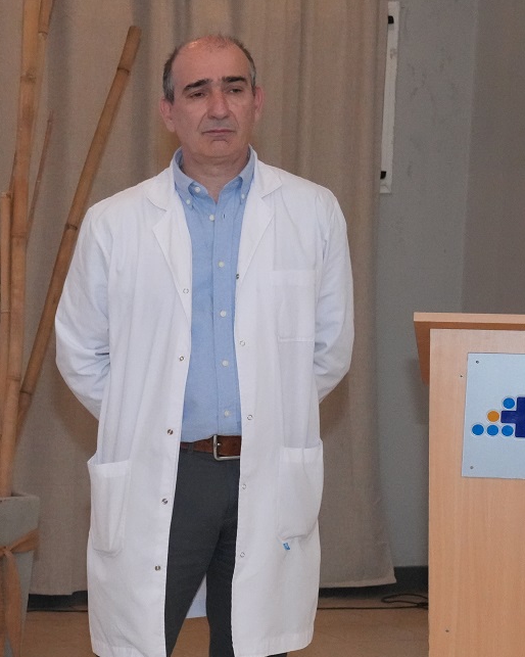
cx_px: -315
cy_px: 517
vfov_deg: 13.4
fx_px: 2779
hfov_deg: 10.4
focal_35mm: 143
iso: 6400
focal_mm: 51
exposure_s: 1/100
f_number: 8
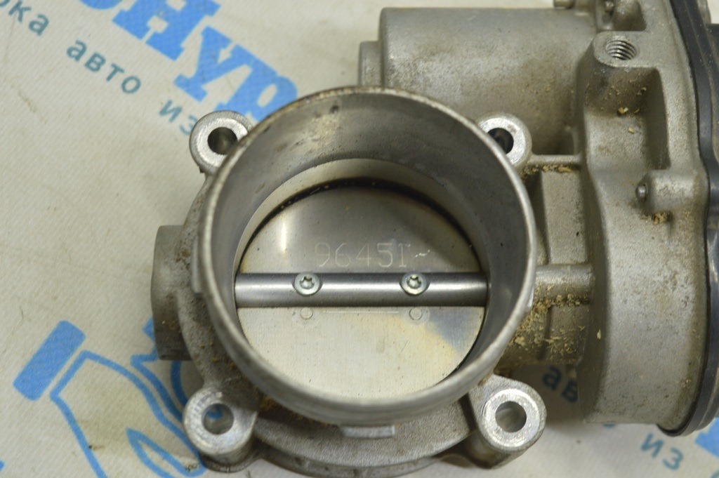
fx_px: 1347
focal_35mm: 68
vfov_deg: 20.1
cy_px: 239
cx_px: 360
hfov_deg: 29.9
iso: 400
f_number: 5.6
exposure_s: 1/20
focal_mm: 45
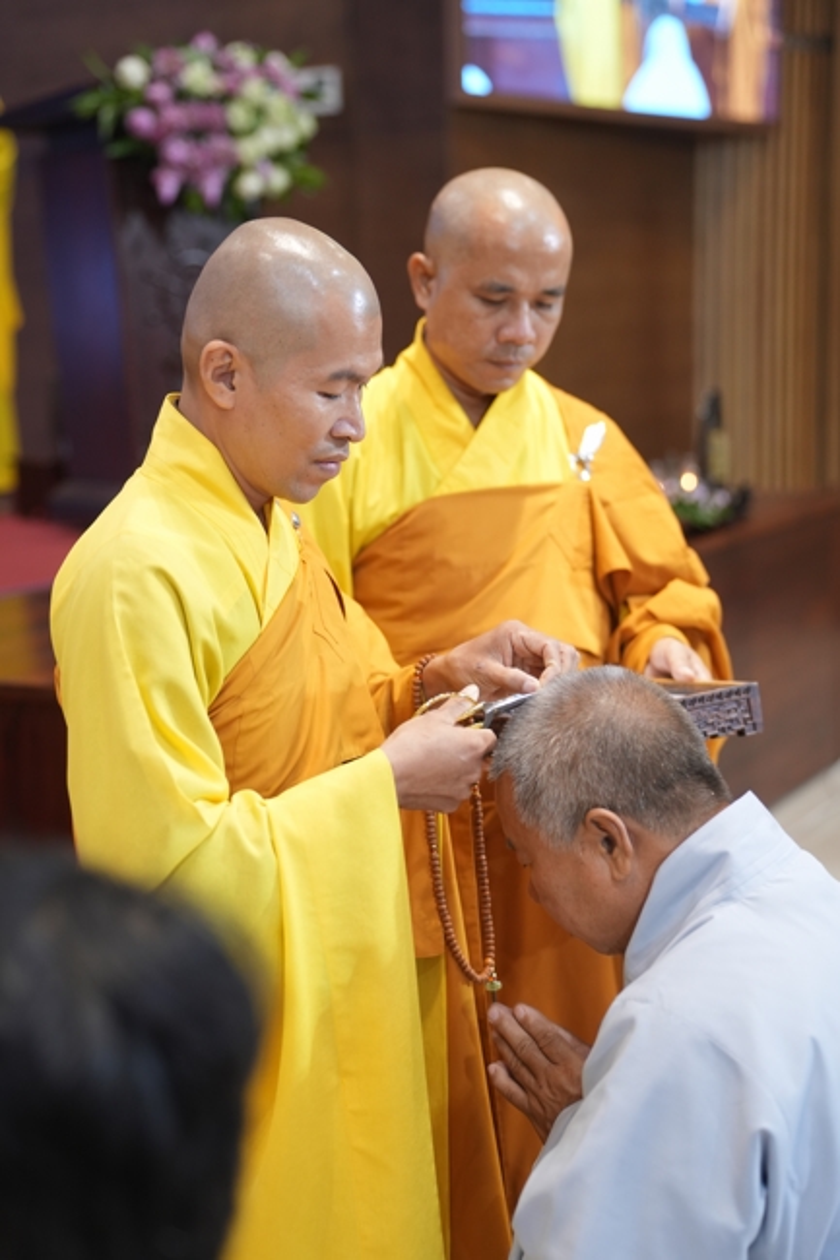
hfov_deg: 22.6
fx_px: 2101
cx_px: 420
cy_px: 630
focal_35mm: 60
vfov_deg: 33.4
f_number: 2.5
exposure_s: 1/125
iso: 1250
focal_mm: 60
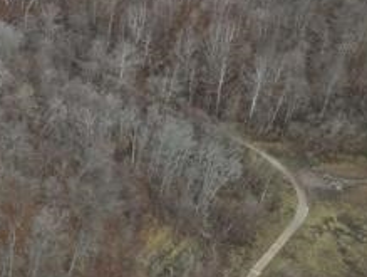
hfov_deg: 24.1
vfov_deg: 20.7
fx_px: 743
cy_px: 42
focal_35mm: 70
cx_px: -119
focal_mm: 6.72
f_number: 1.7
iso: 100
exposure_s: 1/90
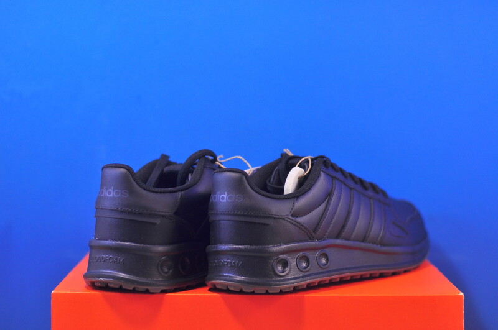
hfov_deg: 27.0
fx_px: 1036
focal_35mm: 75
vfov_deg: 18.1
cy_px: 165
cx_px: 249
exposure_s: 1/320
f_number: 2.2
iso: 250
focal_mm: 50
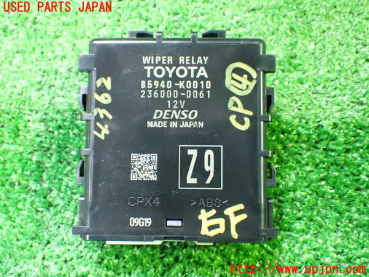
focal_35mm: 44
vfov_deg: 32.9
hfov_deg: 42.9
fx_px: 469
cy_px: 138
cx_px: 184
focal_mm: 7.84
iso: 1600
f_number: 2.9
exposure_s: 1/30
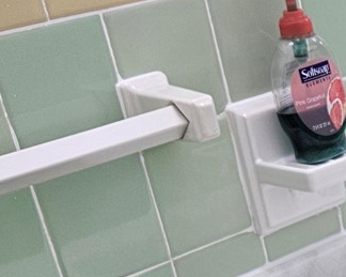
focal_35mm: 111
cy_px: 547
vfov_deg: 12.3
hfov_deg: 15.5
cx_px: 571
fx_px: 1136
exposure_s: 1/120
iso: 50
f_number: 1.8
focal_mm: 5.4
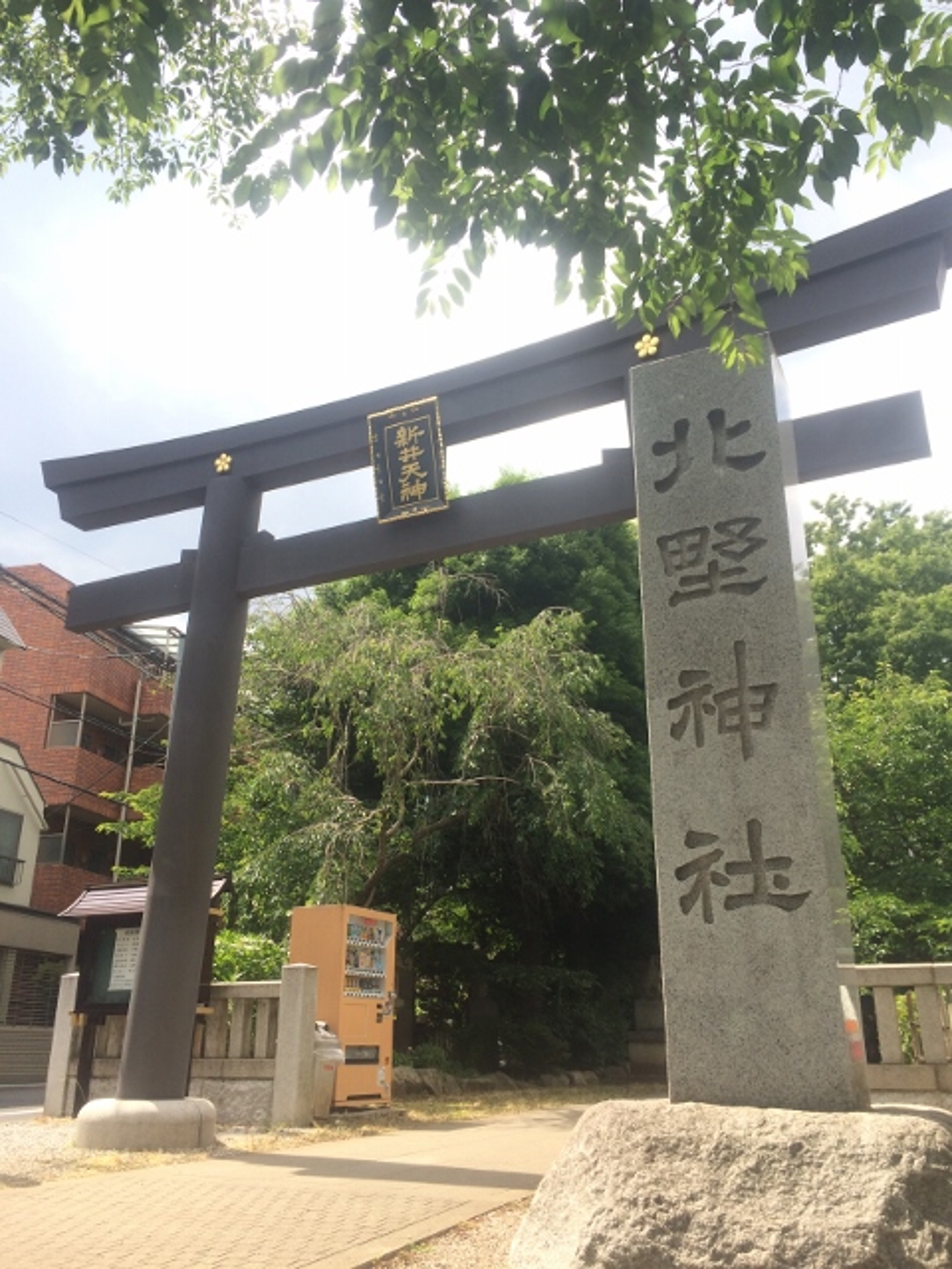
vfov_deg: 61.7
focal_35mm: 29
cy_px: 634
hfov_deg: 48.2
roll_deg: +1.0
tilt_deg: +18.9
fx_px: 1063
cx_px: 476
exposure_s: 1/695
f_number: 2.2
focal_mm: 4.15
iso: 32
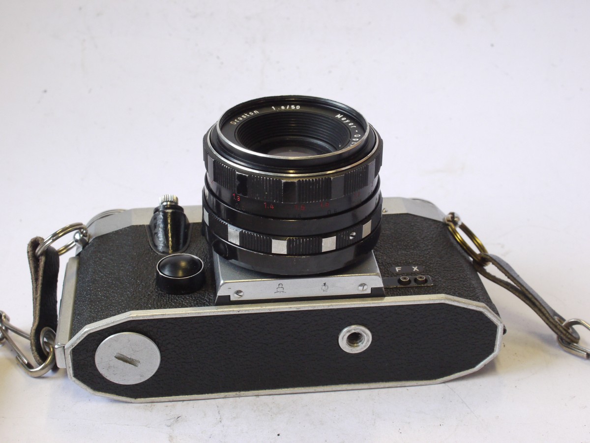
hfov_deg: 32.2
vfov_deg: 24.4
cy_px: 222
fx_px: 1023
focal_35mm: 60
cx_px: 295
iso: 800
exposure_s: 1/50
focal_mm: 30
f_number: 10
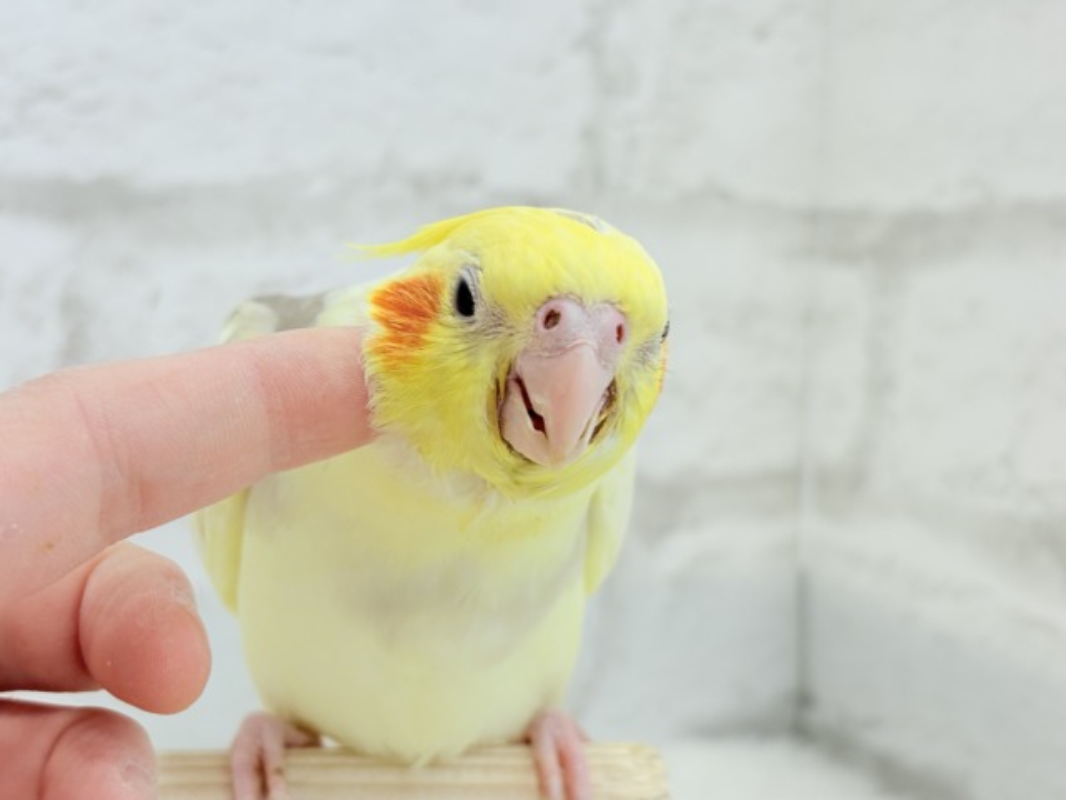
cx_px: 533
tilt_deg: -5.9
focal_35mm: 52
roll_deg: -0.9
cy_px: 400
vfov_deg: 28.0
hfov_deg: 36.8
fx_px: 1601
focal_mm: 5.96
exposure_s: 1/100
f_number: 1.6
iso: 64
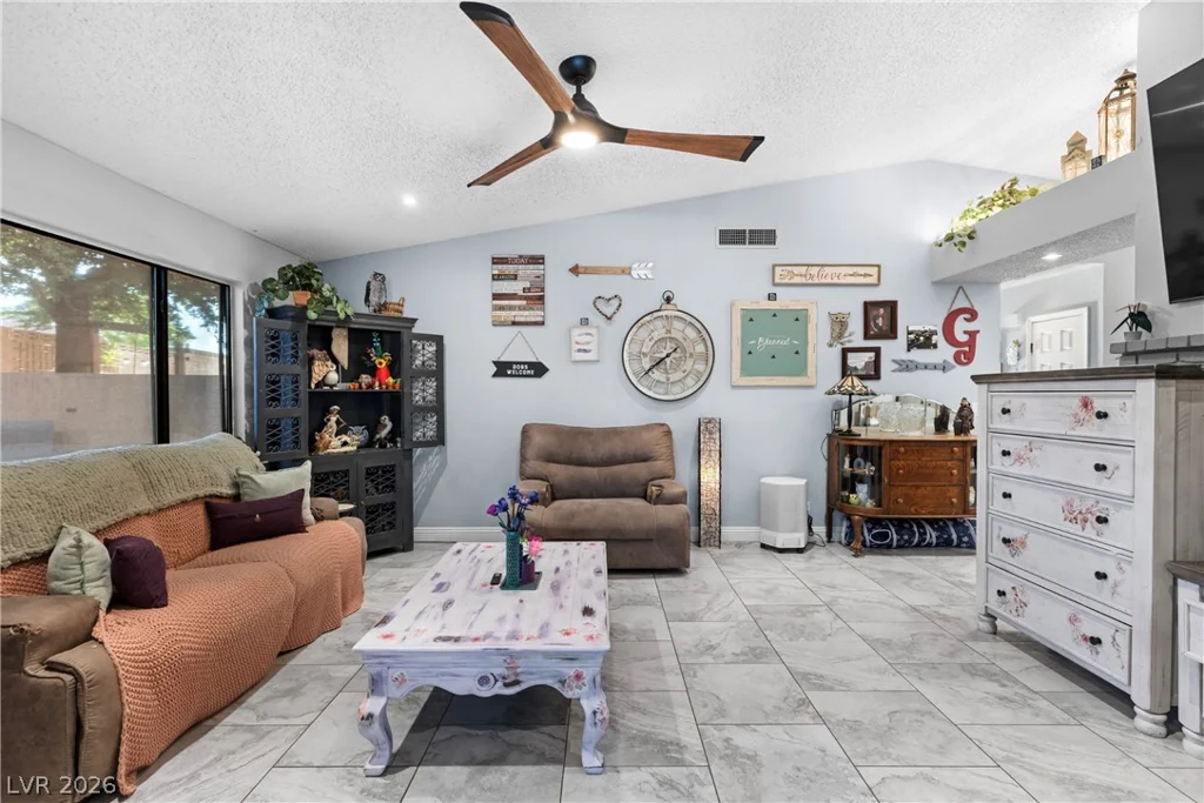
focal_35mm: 17
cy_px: 402
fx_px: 569
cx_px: 602
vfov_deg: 70.5
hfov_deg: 93.3
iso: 400
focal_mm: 17
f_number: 8
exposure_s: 1/8
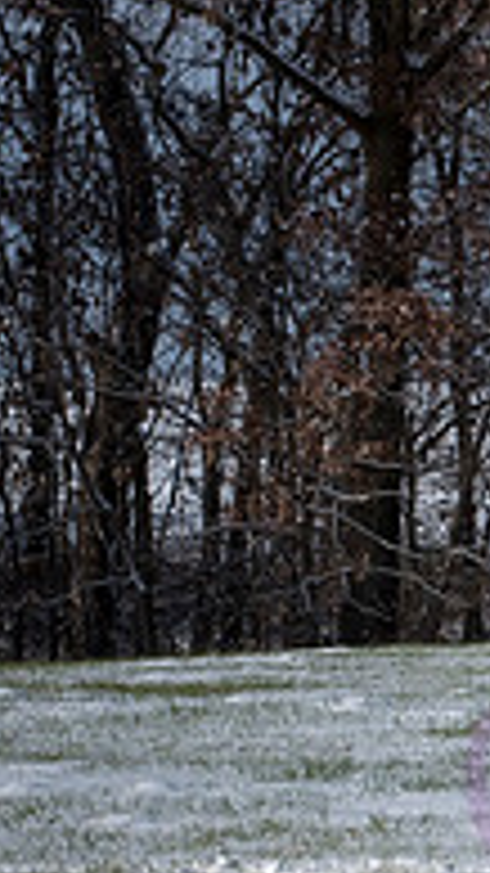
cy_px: 772
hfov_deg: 4.7
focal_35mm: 251
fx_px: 5803
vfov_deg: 8.6
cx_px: 1223
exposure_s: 1/1000
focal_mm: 80
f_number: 16
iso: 640
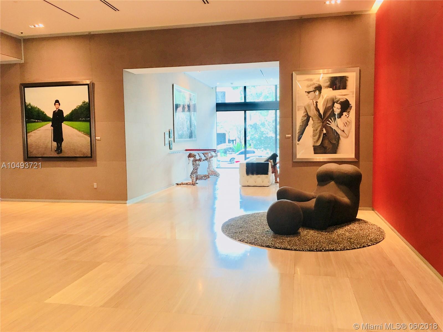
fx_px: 371
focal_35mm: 29
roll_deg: -0.1
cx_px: 222
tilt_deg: -1.5
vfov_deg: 48.2
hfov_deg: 61.7
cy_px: 166
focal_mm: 4.15
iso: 40
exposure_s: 1/15
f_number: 2.2
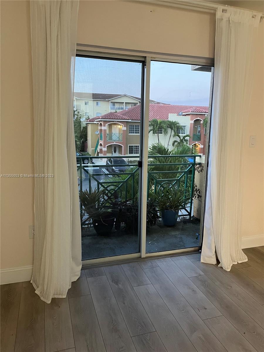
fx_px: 264
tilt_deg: -11.3
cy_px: 176
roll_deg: -0.1
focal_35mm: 26
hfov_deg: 53.1
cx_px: 132
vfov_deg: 67.3
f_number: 1.6
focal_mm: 5.1
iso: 400
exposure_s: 1/60
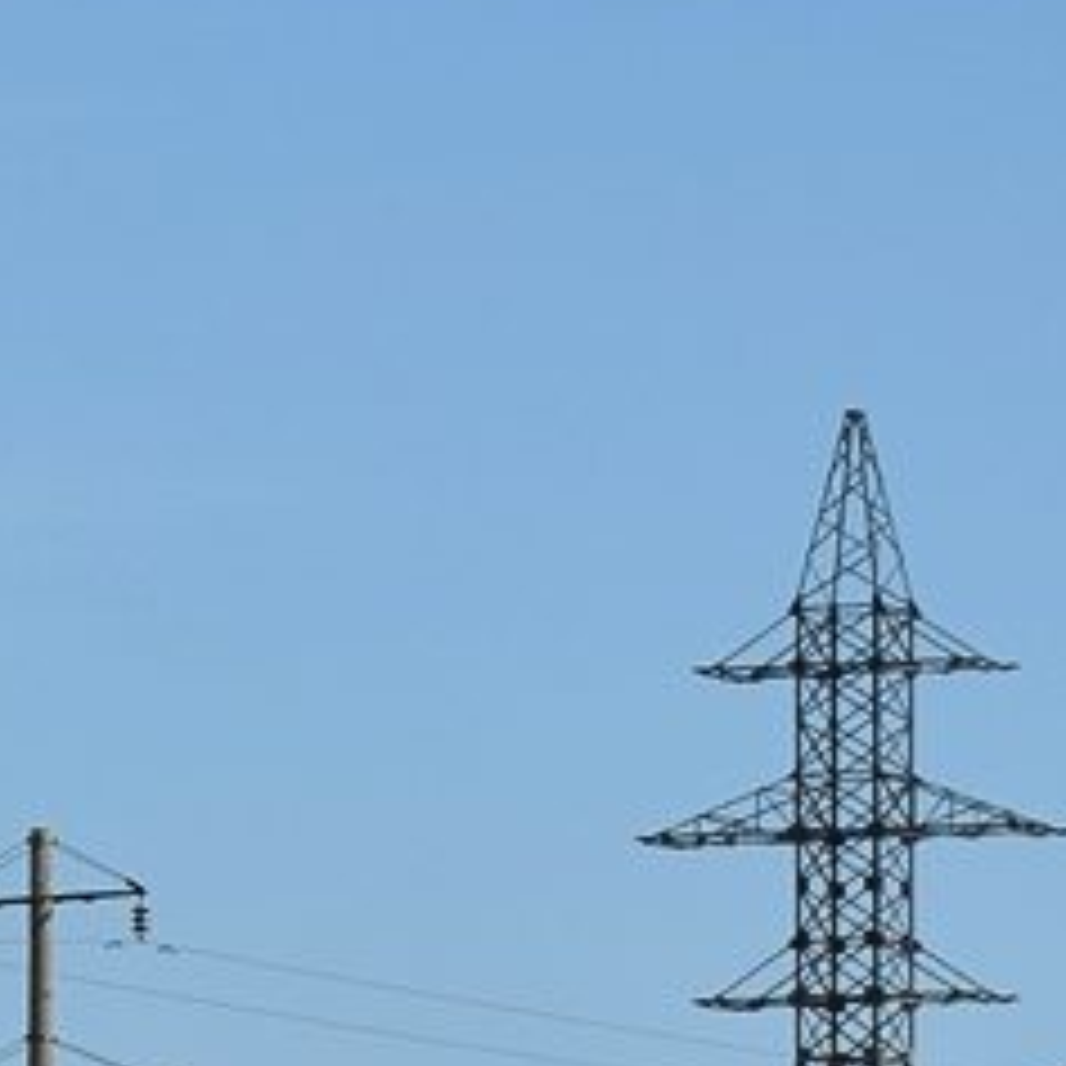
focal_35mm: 245
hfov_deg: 7.1
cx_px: -22
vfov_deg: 7.1
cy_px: 1376
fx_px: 8536
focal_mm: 38
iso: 100
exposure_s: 1/1000
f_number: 5
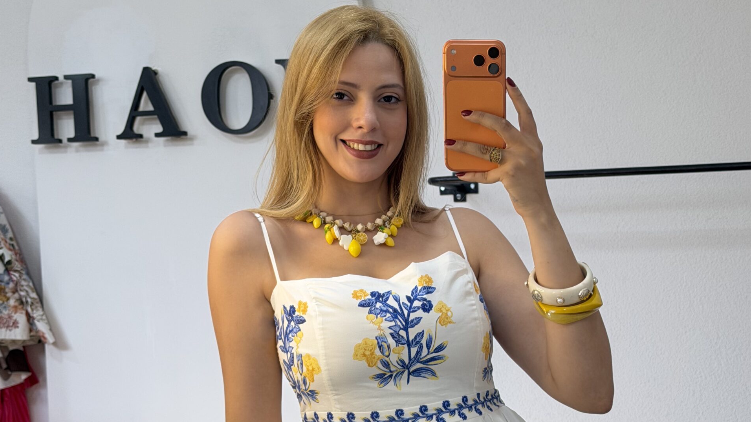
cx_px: 375
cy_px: 282
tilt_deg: -18.8
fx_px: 1394
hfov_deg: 30.1
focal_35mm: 70
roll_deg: +2.1
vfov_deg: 17.2
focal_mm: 6.76
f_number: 1.78
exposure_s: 1/163
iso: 64
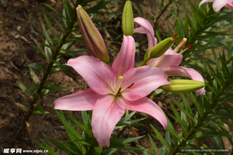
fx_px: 679
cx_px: 116
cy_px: 78
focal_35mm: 105
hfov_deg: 19.5
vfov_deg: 13.0
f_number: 18
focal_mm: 70
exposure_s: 1/250
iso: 400
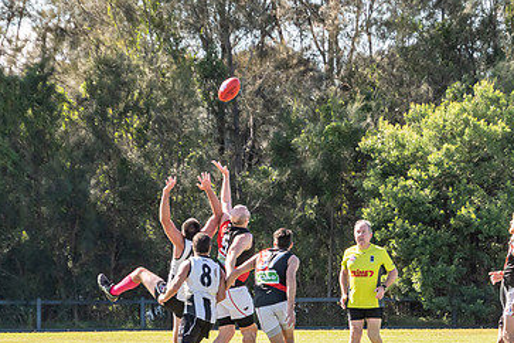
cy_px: 193
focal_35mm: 474
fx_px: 6767
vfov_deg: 2.9
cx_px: 236
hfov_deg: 4.3
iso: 800
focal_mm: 185
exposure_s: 1/1600
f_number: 6.3
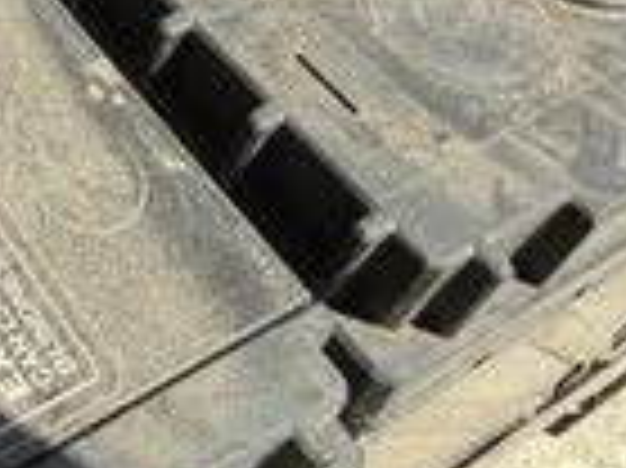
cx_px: -185
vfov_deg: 20.0
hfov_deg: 24.6
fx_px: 1247
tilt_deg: -47.1
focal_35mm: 69
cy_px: -94
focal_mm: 2.22
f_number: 2.2
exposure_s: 1/488
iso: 50
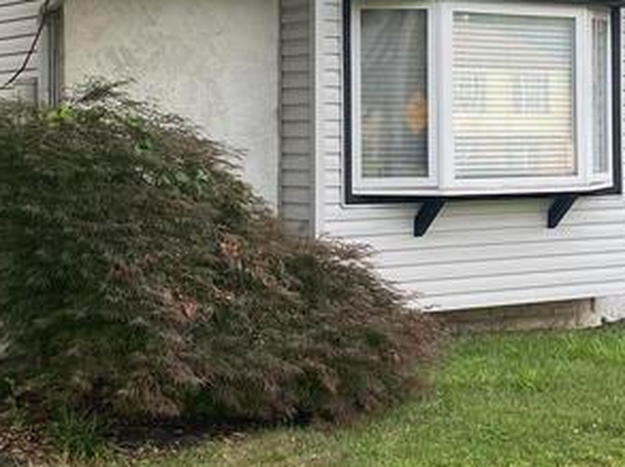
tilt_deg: +0.7
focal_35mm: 91
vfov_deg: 16.1
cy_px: 83
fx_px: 1641
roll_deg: -0.4
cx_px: 401
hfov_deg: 21.5
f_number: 1.8
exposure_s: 1/290
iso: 32
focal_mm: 4.25
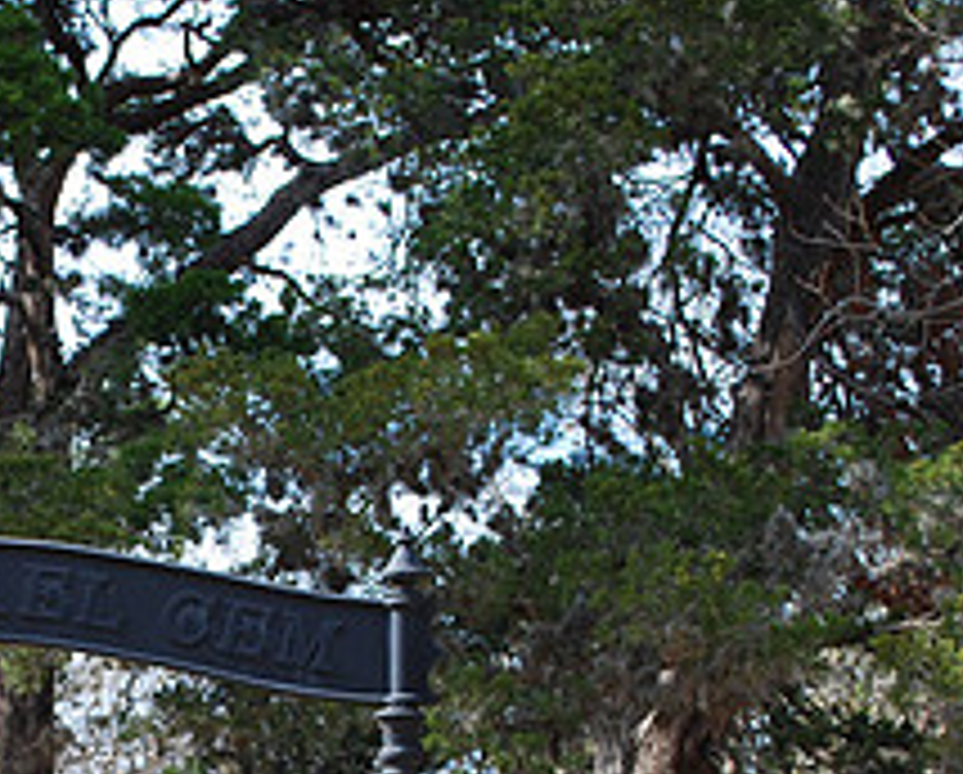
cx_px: 54
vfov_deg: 12.5
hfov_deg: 15.5
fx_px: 3483
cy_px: 855
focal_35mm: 122
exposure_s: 1/160
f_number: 6.3
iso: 100
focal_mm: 32
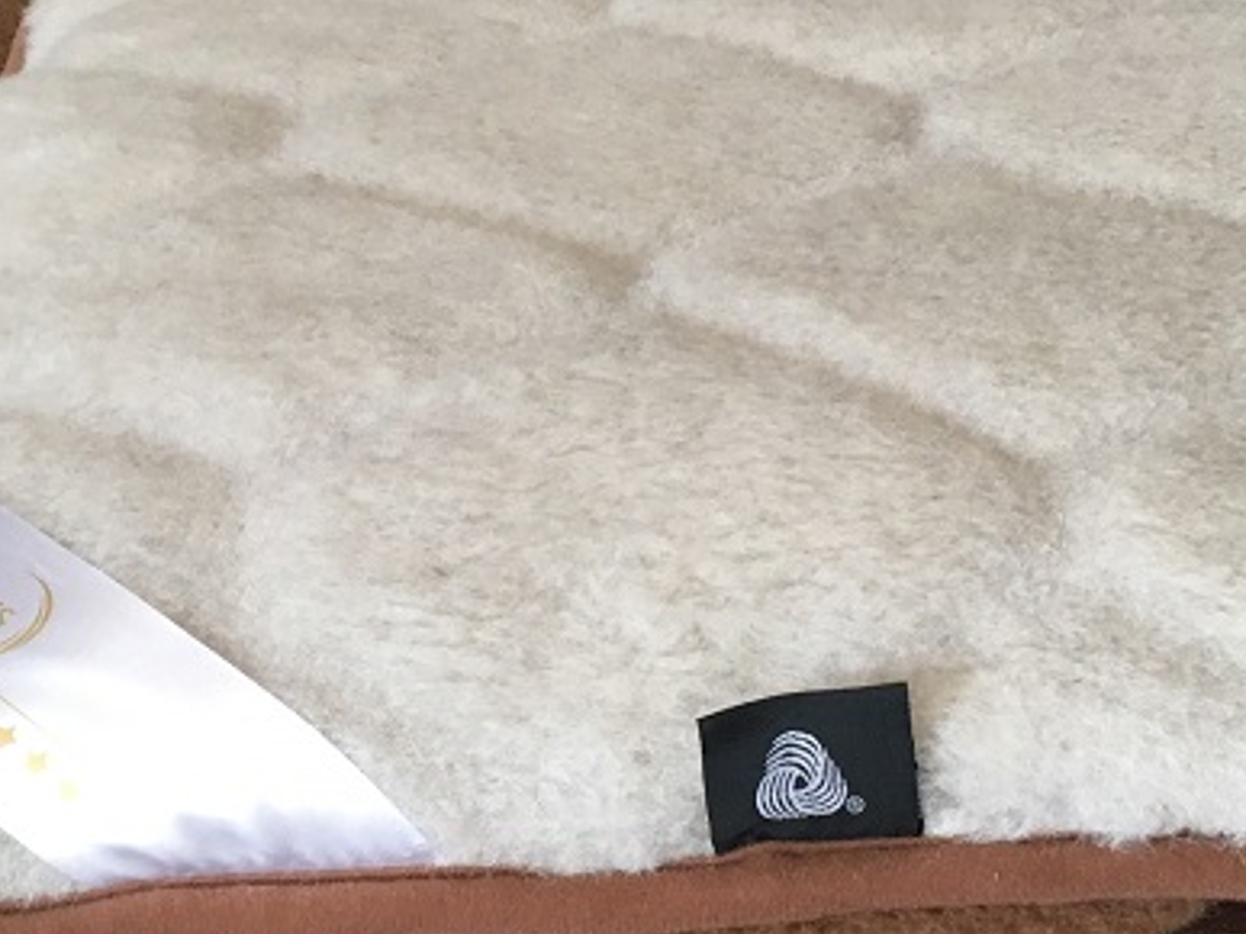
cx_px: 615
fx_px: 2699
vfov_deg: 19.6
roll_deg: -0.8
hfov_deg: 26.0
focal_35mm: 75
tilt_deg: -30.0
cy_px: 435
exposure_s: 1/33
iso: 64
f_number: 2.2
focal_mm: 4.15
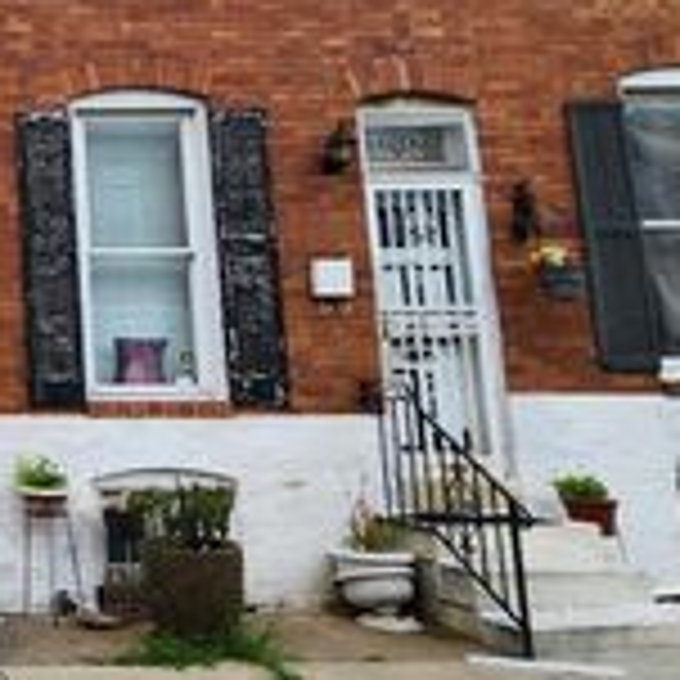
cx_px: -284
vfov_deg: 43.5
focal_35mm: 38
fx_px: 845
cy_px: 254
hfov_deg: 30.2
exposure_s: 1/291
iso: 50
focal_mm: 2.2
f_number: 2.2
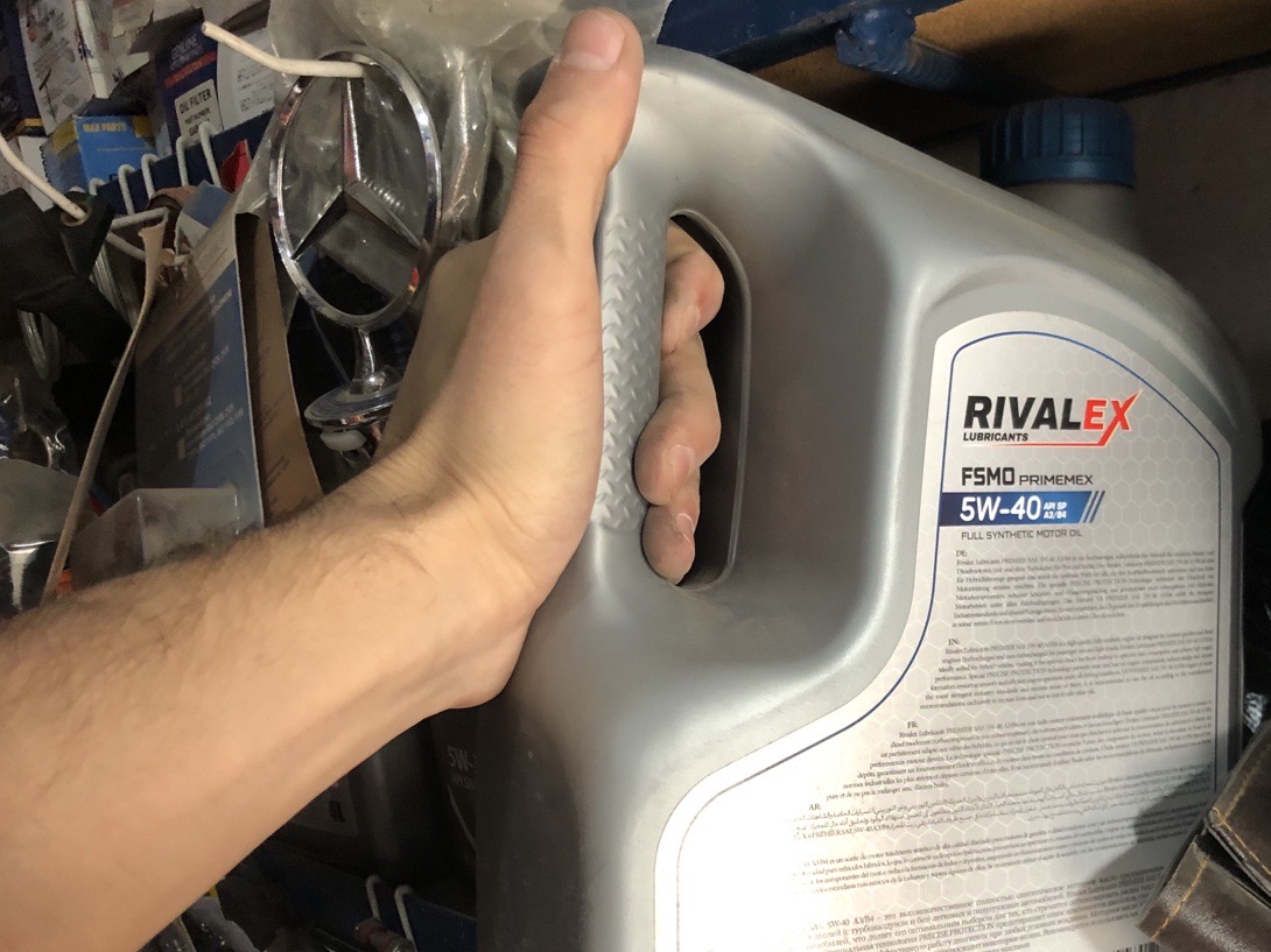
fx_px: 1358
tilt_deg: -10.5
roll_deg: +9.1
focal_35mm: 37
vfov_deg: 38.5
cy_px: 570
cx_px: 751
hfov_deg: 49.9
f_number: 1.8
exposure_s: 1/15
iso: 50
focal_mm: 4
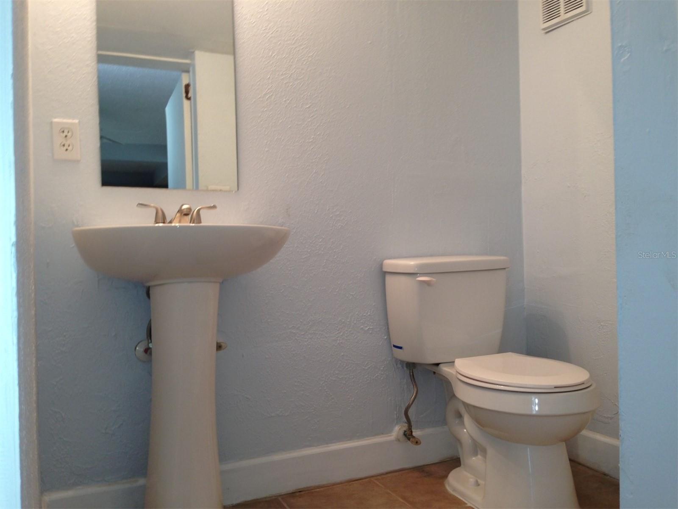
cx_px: 339
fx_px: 646
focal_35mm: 33
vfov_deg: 42.9
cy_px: 254
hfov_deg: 55.4
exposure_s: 1/25
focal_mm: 4.13
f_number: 2.4
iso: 50
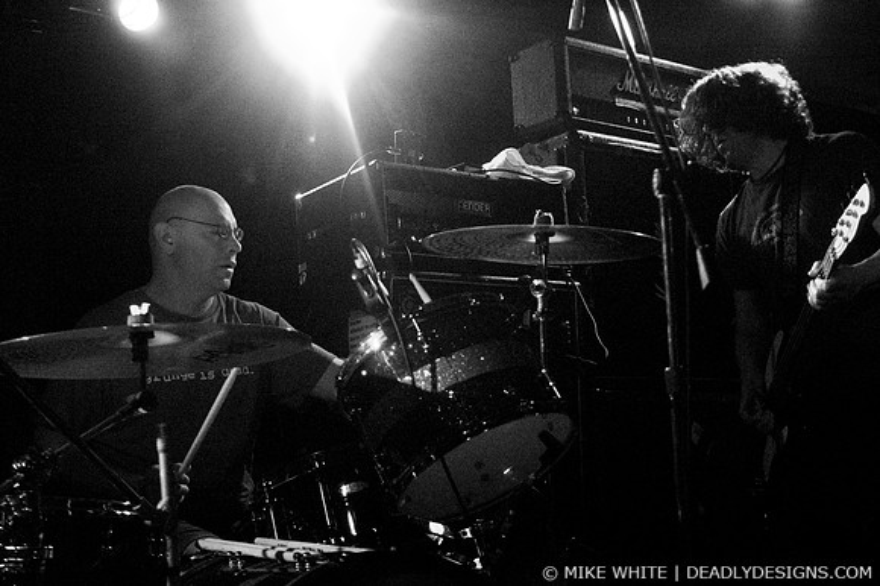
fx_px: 1283
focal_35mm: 52
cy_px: 293
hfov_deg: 37.9
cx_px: 440
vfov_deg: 25.7
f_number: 2.8
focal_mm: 35
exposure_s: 1/60
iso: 1600
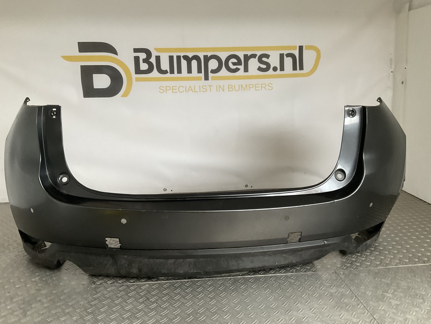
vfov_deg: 48.2
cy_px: 162
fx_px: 361
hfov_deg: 61.7
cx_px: 216
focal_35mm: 29
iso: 250
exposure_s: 1/60
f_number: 1.8
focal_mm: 3
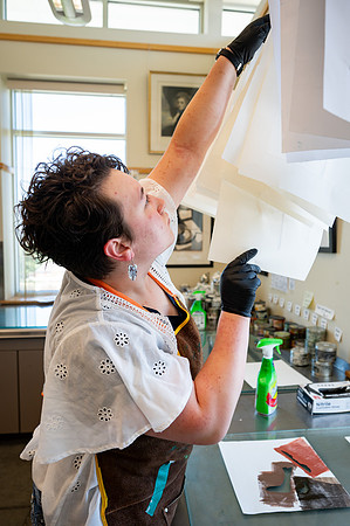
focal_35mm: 22
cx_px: 175
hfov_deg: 56.0
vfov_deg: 77.4
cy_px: 263
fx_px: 329
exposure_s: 1/250
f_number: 4
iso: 500
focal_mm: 22.5
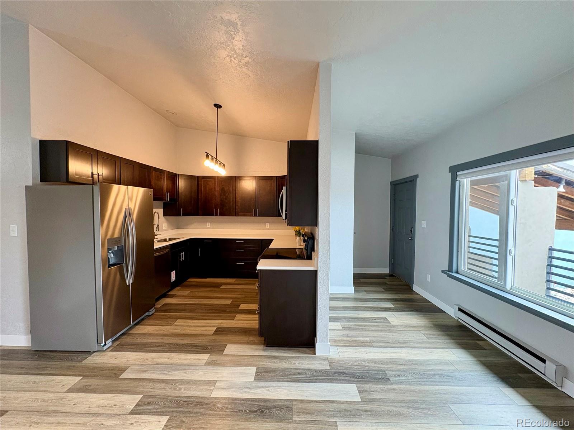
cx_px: 287
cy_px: 215
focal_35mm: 14
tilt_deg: -0.7
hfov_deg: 102.1
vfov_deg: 85.7
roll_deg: -0.3
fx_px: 232
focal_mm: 2.22
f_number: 2.2
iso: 320
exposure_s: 1/60
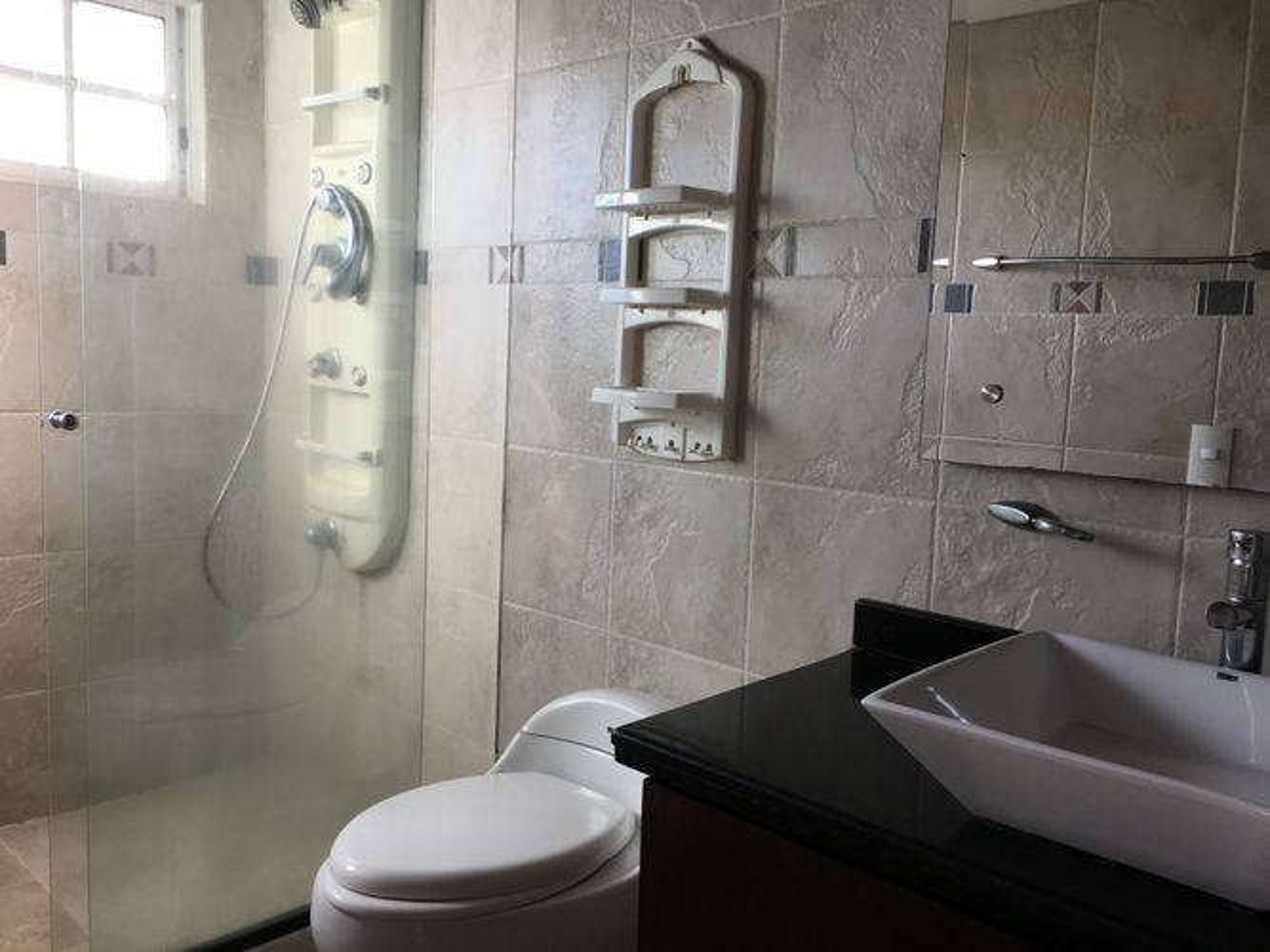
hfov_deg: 61.7
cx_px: 635
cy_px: 476
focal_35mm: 29
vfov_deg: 48.2
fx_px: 1064
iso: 25
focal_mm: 4.15
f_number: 2.2
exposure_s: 1/50
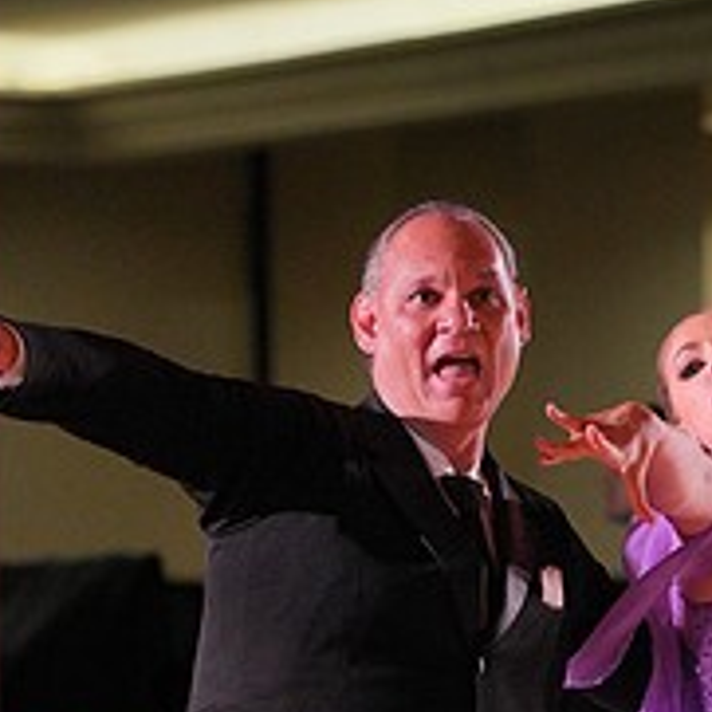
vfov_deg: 4.6
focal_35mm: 376
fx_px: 8750
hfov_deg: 4.7
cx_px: 474
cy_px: 1015
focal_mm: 138
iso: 2500
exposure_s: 1/500
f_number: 4
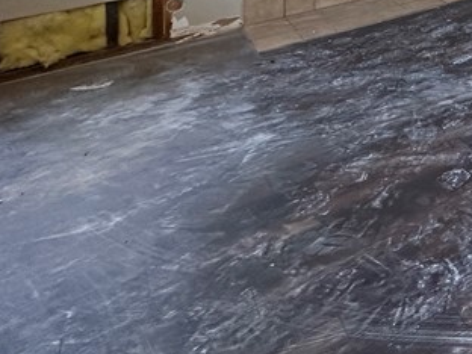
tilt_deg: +0.3
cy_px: -216
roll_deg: -0.4
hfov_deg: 26.2
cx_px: 750
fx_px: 627
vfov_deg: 23.3
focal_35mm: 46
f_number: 2.2
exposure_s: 1/120
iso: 200
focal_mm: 2.22
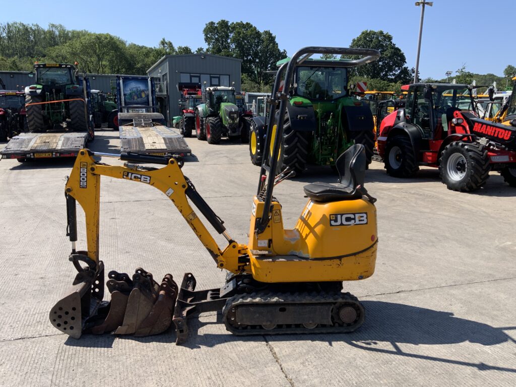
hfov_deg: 61.7
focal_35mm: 29
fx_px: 432
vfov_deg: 48.2
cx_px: 258
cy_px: 194
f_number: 1.8
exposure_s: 1/1490
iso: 16
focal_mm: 3
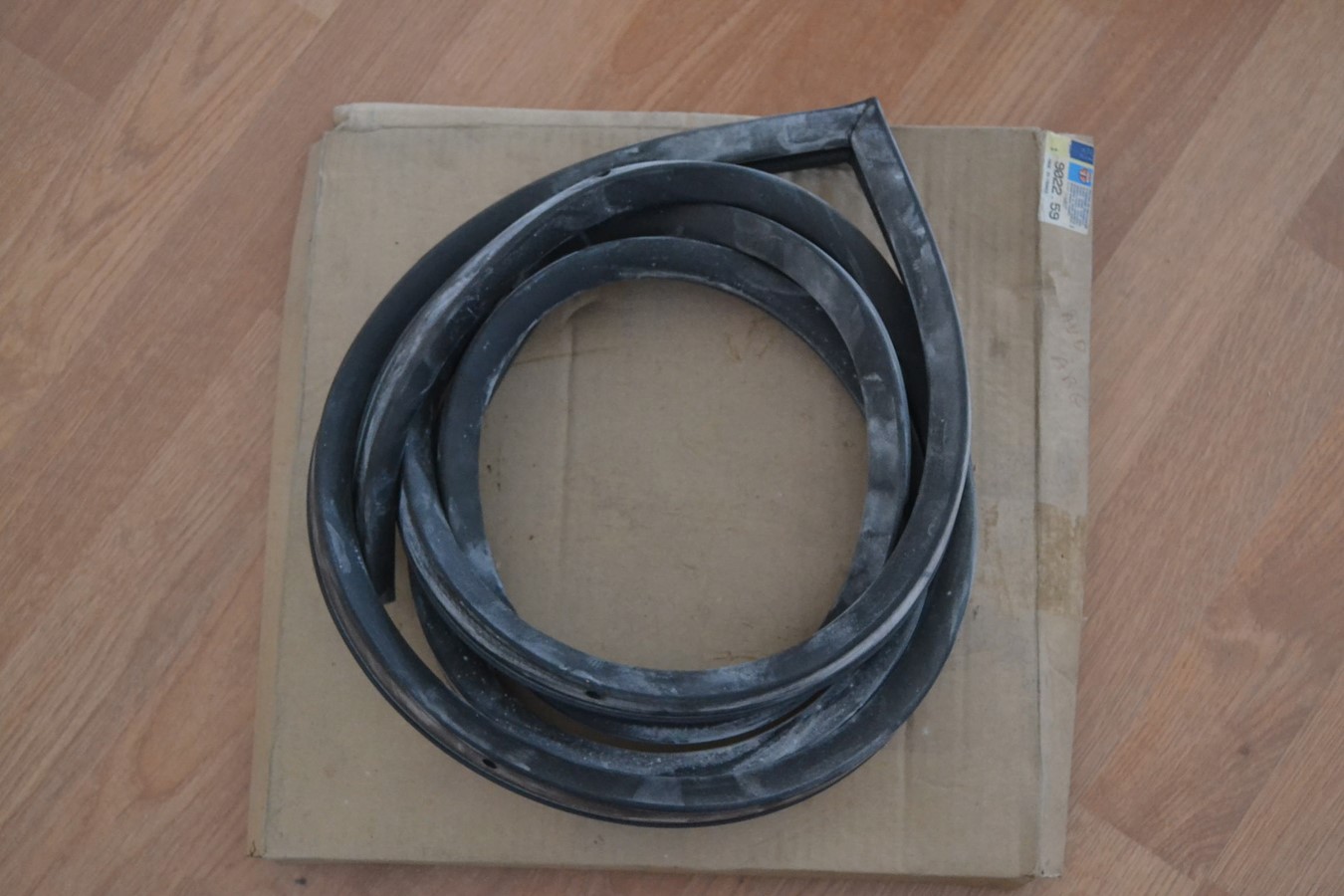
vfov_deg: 25.1
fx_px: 2016
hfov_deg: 36.9
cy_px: 448
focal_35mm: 54
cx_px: 672
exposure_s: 1/60
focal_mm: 36
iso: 2800
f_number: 5
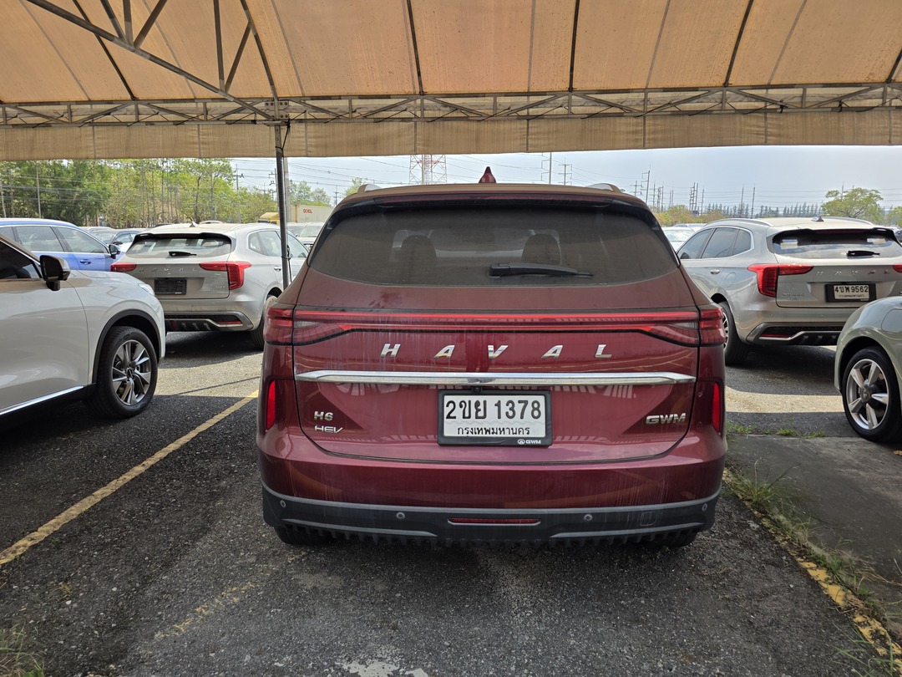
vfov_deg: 58.9
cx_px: 451
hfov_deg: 73.9
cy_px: 338
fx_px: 599
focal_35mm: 23
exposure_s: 1/3758
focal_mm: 6.3
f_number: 1.7
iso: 80
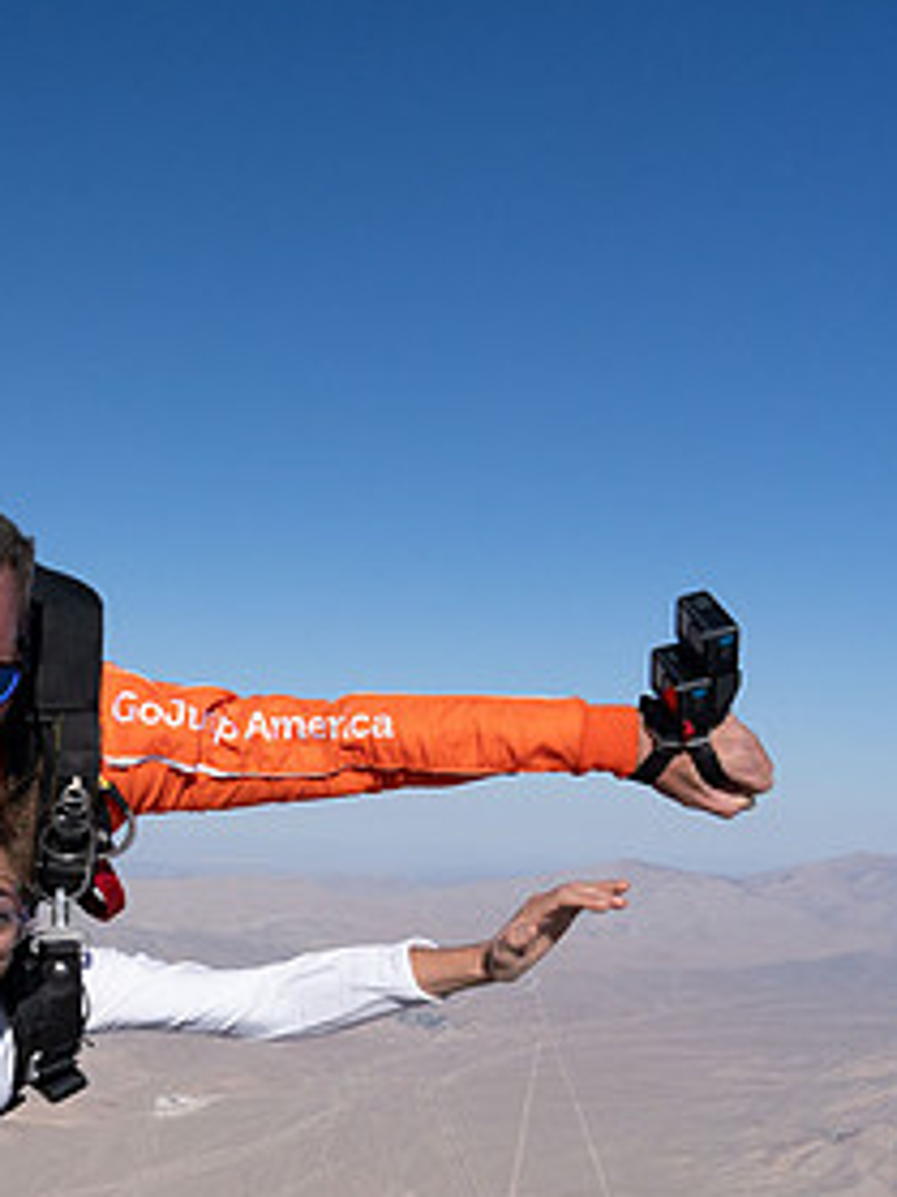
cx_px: 4
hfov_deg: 28.4
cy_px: 774
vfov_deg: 39.3
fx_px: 1660
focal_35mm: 48
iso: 800
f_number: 13
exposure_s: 1/2000
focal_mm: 24
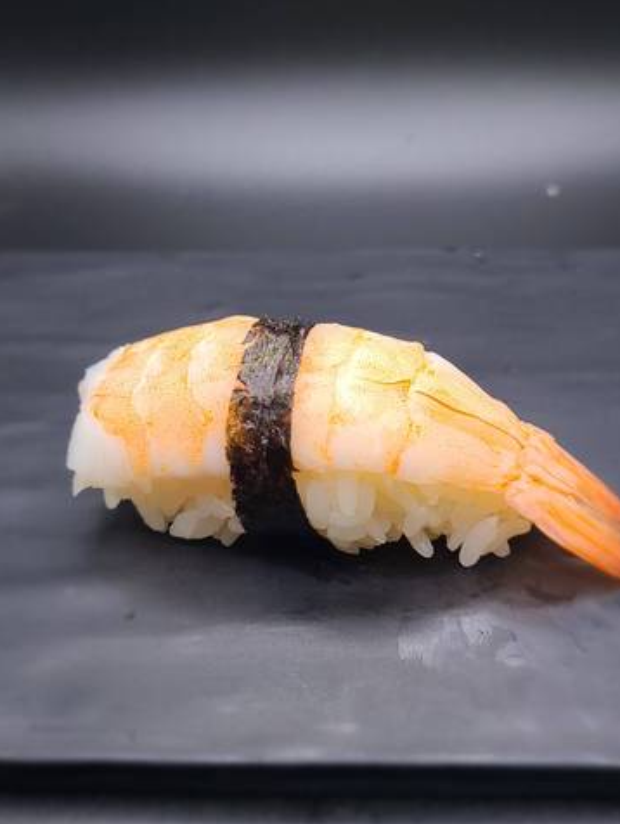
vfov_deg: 46.8
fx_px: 954
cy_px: 408
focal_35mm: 40
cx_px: 333
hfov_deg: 36.0
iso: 40
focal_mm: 5.4
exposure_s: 1/60
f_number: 1.8
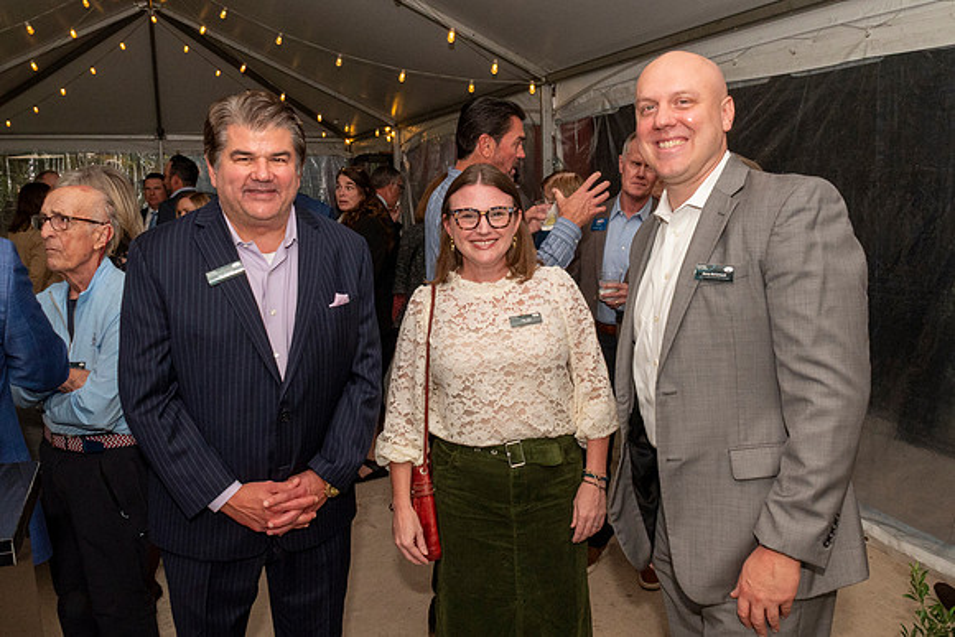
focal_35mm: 29
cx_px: 478
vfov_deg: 45.0
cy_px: 318
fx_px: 769
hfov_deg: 63.7
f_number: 16
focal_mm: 18
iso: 1600
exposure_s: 1/160
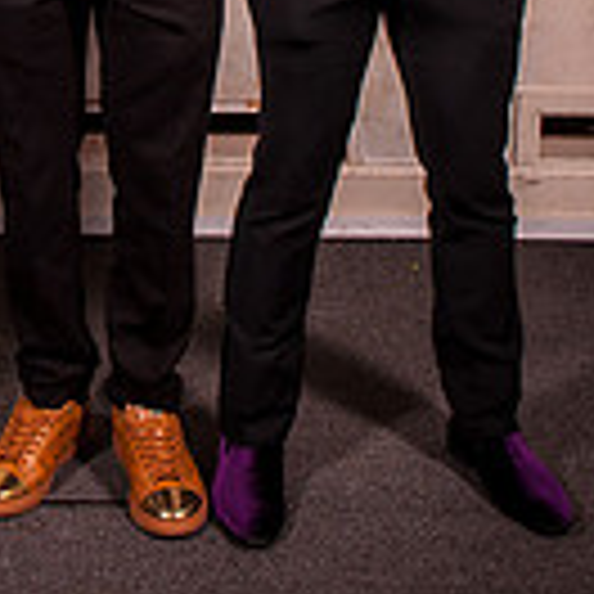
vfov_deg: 14.1
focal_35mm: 117
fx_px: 2271
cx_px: 83
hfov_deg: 14.8
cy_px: -248
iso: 200
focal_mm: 27
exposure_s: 1/125
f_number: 14
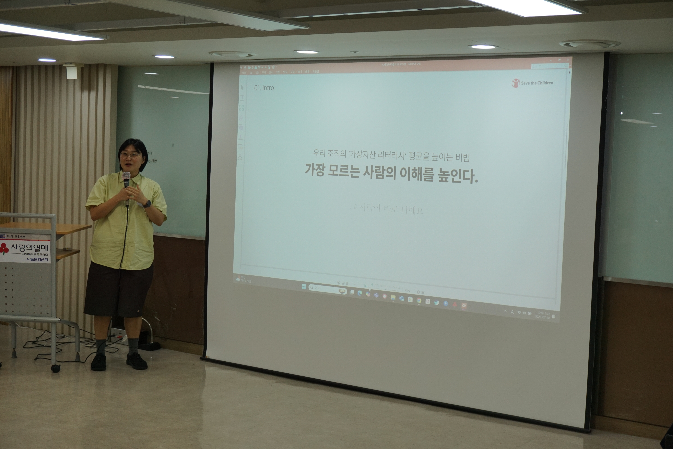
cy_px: 224
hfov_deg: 37.9
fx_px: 981
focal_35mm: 52
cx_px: 336
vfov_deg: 25.8
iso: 320
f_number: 5.6
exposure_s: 1/160
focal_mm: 35
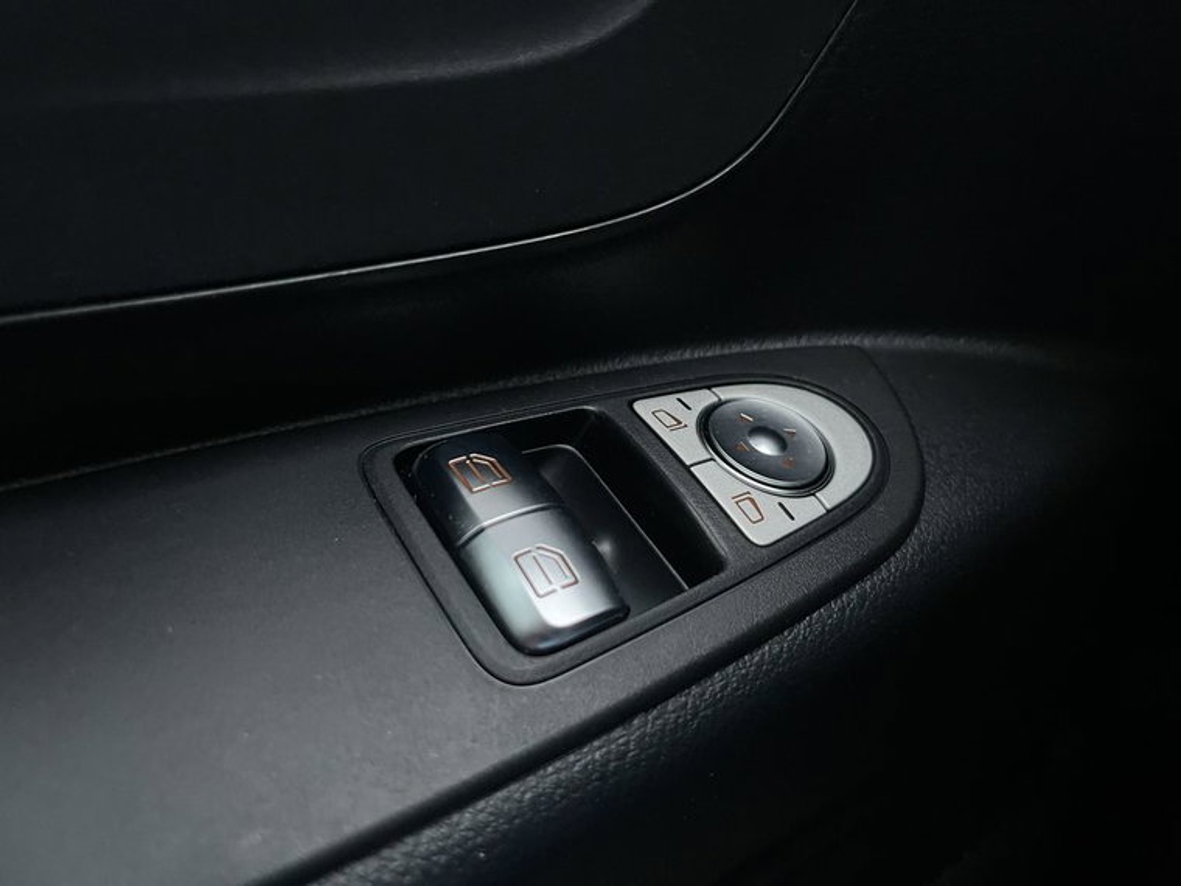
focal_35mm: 26
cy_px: 443
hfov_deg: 67.3
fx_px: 887
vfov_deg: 53.1
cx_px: 590
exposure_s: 1/55
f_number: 1.6
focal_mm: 5.1
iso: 500
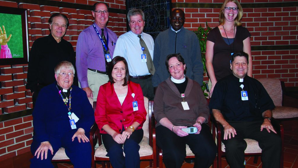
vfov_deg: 33.7
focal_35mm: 35
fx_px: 277
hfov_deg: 56.6
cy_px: 78
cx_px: 148
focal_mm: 22
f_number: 3.8
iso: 200
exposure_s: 1/60
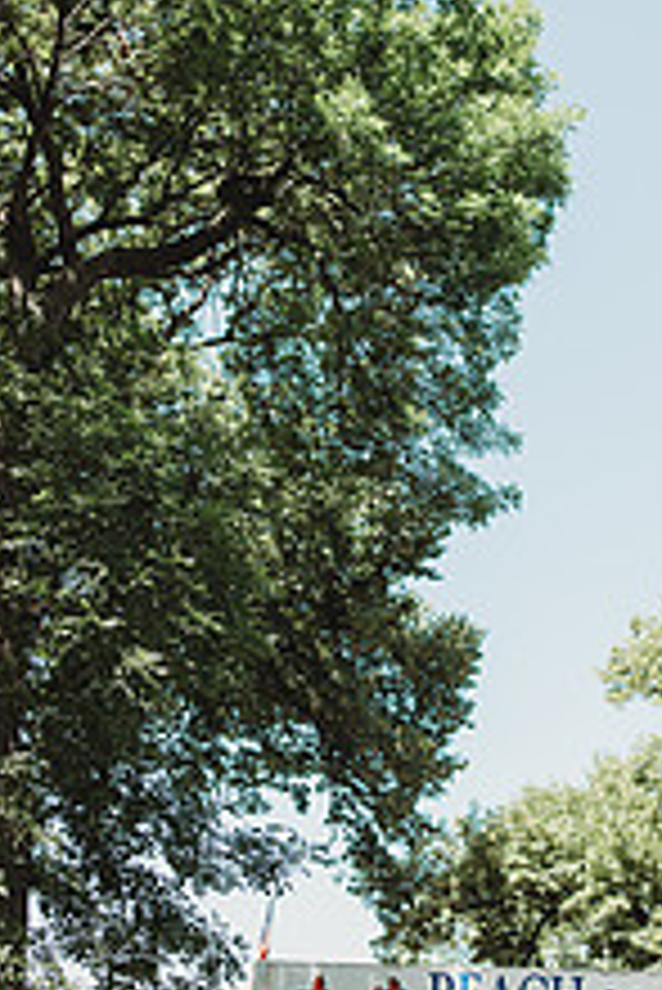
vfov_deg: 40.3
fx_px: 1349
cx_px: 482
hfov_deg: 27.3
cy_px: 526
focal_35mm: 49
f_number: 2.2
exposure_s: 1/800
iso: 100
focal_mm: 24
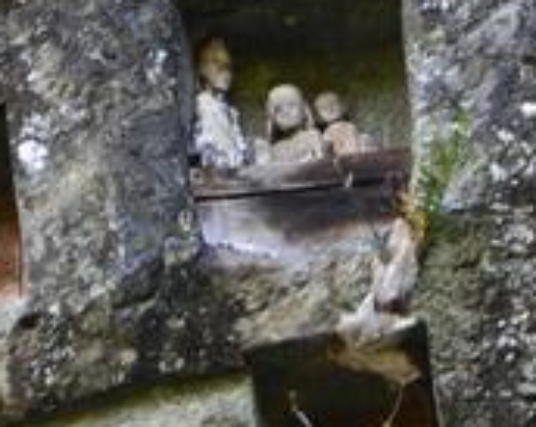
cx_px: -69
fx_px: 6208
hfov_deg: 4.9
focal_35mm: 392
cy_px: 977
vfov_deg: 3.9
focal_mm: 70
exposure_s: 1/60
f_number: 4
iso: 100
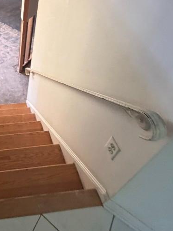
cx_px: 3
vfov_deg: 56.6
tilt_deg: -34.6
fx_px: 193
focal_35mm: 29
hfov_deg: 42.2
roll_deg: +1.2
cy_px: 42
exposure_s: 1/96
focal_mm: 2.22
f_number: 2.2
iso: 320
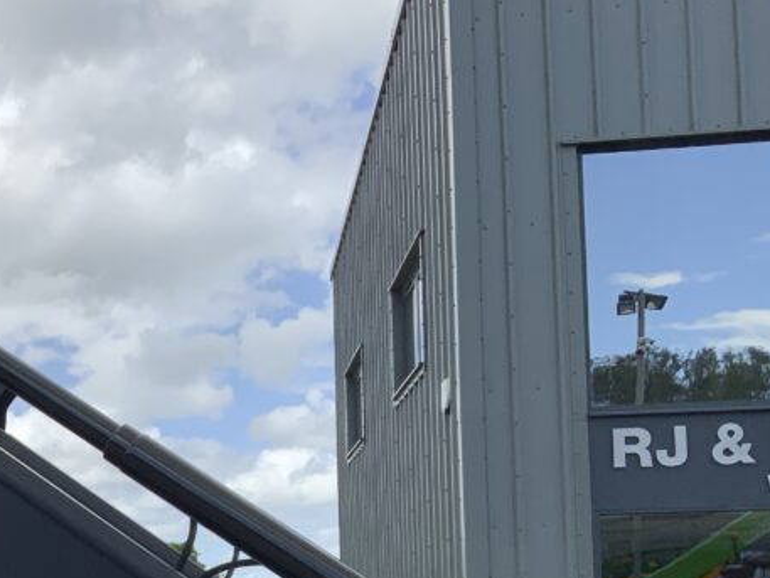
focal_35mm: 65
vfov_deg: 21.8
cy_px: 576
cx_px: -51
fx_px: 1446
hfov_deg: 27.6
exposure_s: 1/1577
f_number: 1.8
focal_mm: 3
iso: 16
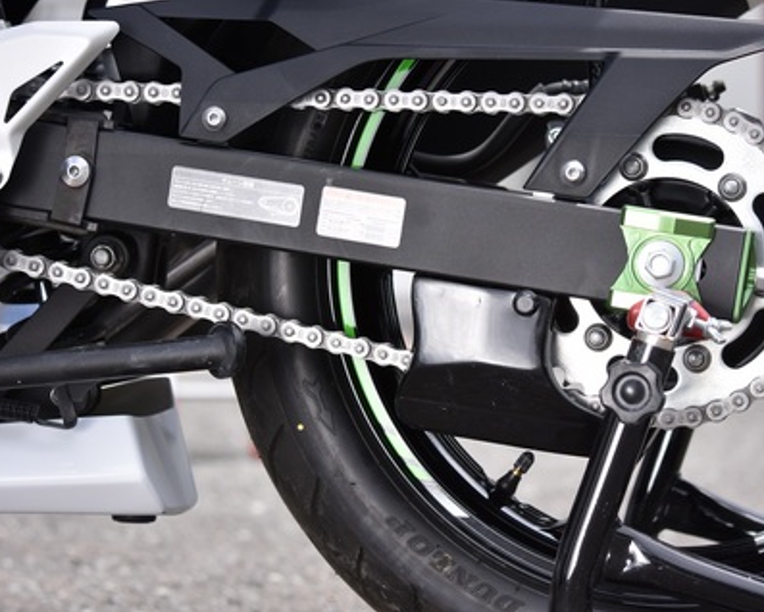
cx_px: 441
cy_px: 306
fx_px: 3846
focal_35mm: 170
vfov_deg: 9.1
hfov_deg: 11.3
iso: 400
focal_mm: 100
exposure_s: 1/1250
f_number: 5
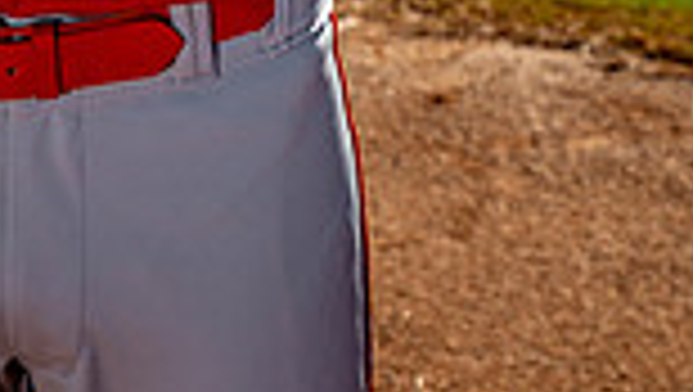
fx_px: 2704
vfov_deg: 7.6
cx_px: 22
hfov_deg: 14.4
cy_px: -586
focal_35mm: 147
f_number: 6.3
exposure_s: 1/320
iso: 100
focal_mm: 48
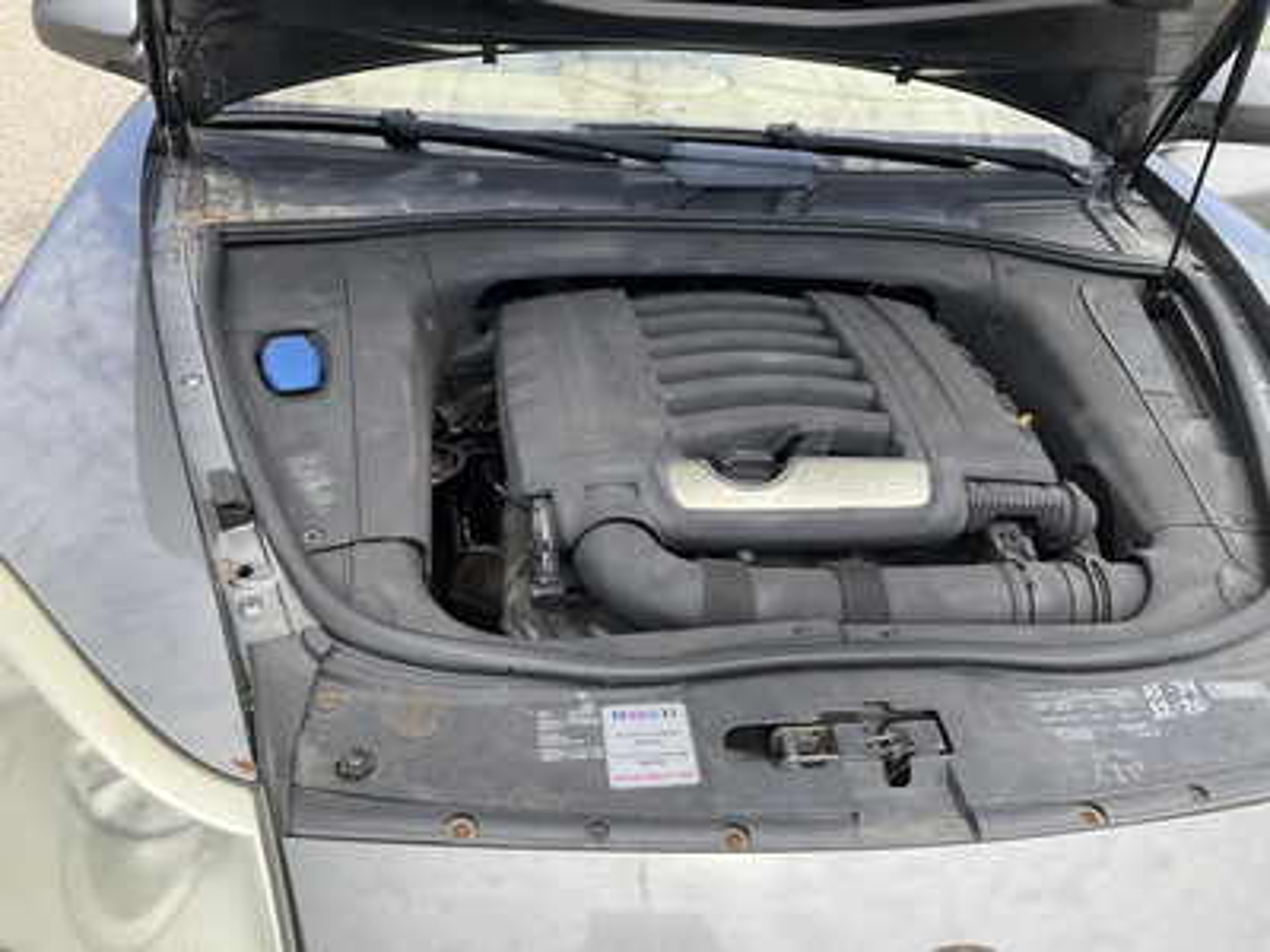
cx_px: 635
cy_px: 476
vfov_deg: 48.2
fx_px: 1064
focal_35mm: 29
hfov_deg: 61.7
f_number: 1.8
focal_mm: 3
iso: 25
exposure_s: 1/700
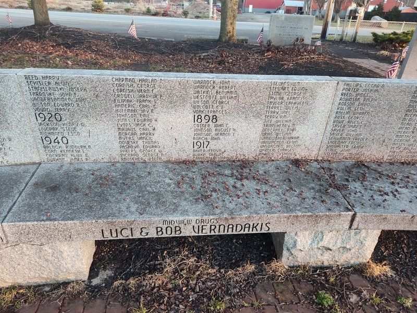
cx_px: 208
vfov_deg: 58.9
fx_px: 277
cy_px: 156
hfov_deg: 73.9
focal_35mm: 23
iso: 484
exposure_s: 1/120
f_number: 1.8
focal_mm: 5.56
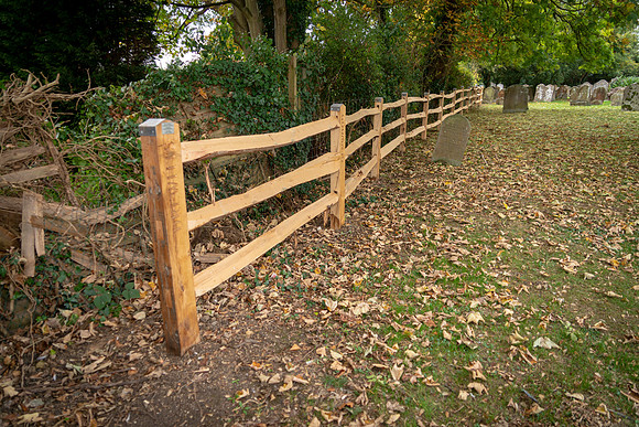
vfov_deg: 53.2
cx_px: 320
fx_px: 426
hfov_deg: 73.7
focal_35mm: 24
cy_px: 214
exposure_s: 1/60
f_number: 3.5
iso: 100
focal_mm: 24
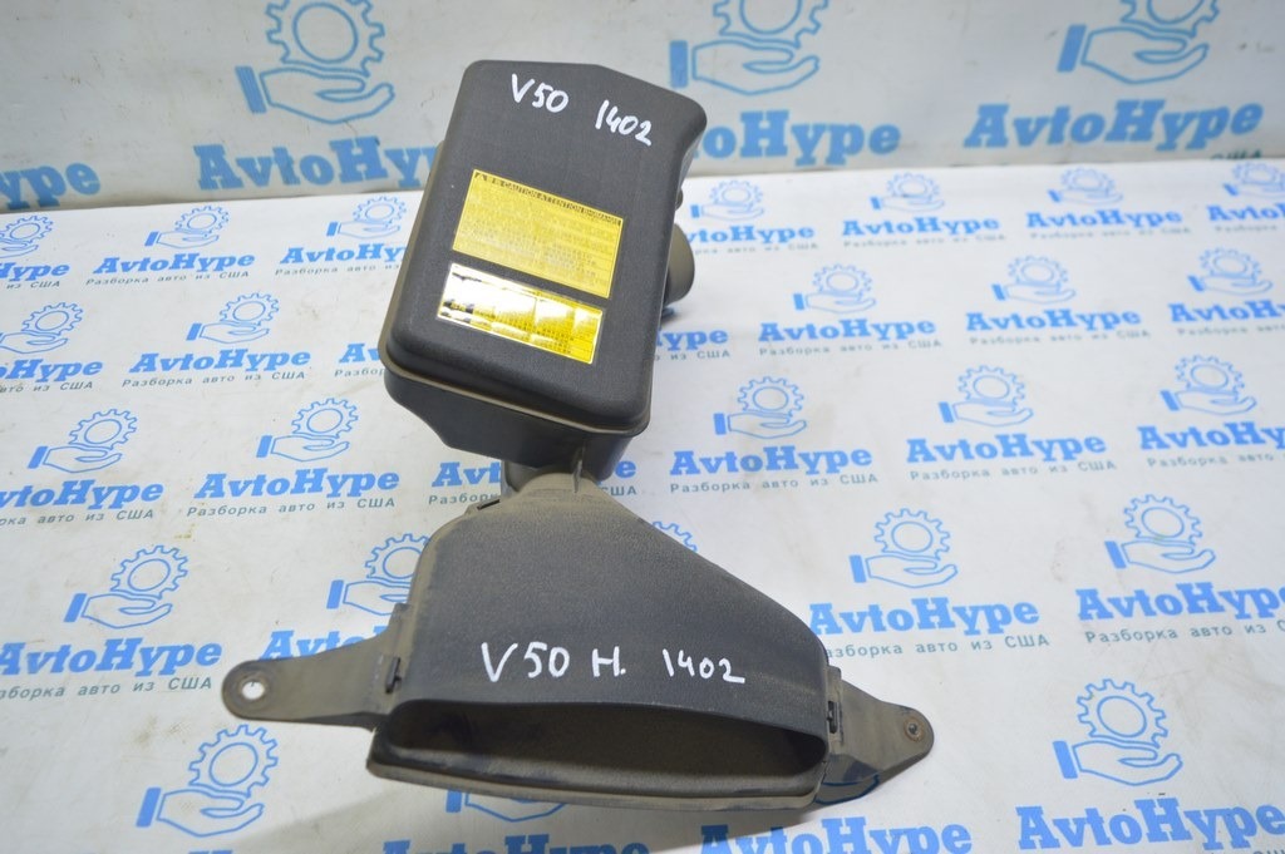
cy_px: 427
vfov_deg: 43.5
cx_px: 642
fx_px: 1070
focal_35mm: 30
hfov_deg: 62.0
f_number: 3.5
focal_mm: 20
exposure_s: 1/40
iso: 400
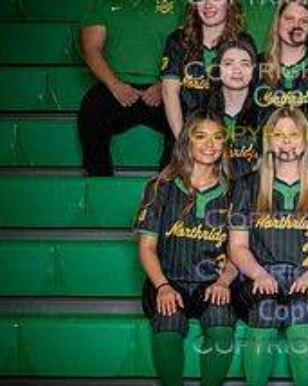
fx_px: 1870
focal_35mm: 164
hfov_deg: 9.2
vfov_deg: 11.8
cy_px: 173
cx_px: 461
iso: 200
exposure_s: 1/200
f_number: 5.6
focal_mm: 49
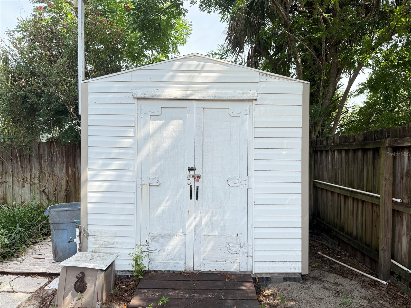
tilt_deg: -0.1
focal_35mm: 24
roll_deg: -0.3
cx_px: 206
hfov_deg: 71.6
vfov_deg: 56.8
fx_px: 285
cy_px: 154
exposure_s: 1/742
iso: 100
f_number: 1.78
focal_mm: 6.76
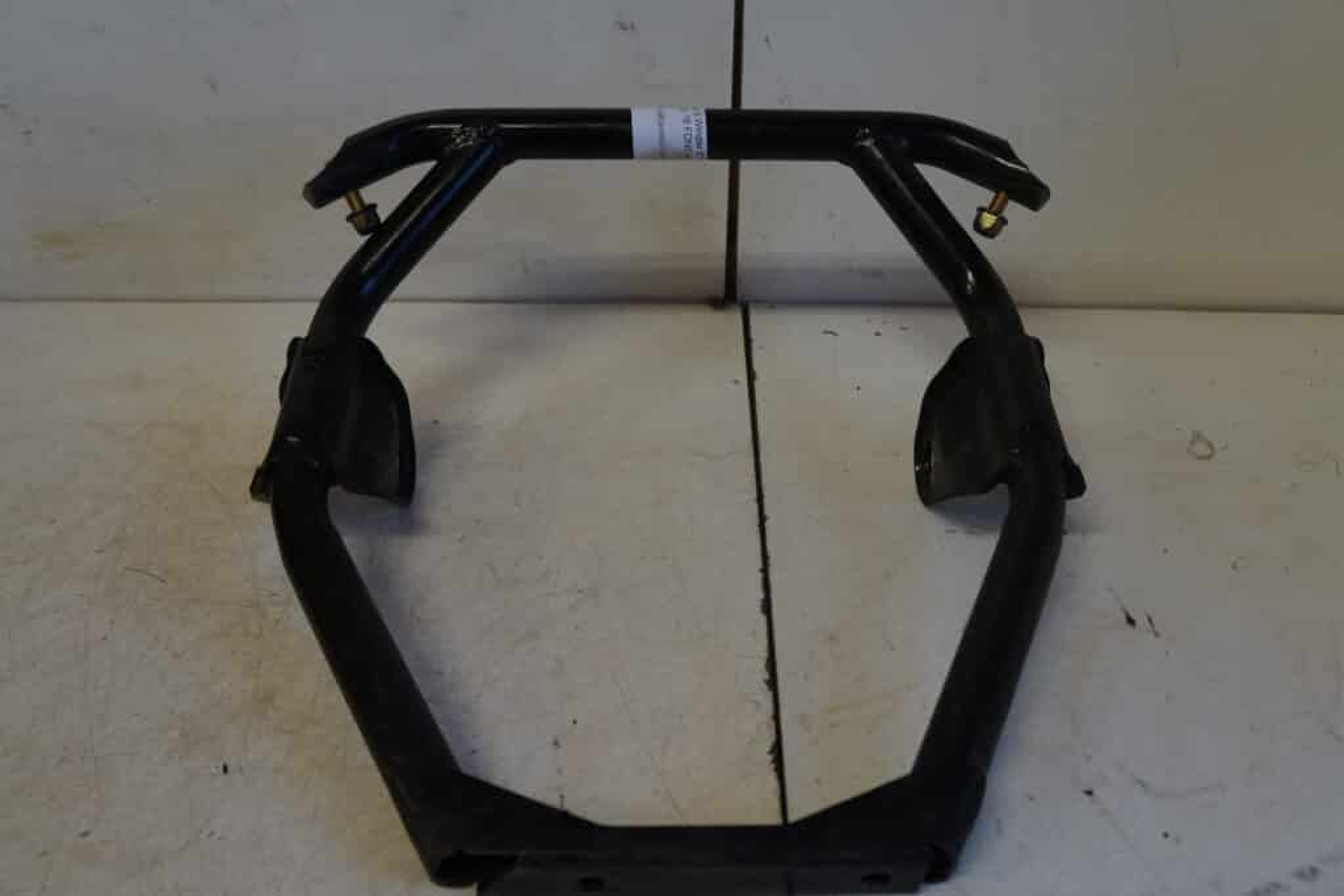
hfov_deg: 61.9
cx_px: 672
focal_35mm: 30
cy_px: 448
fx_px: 1120
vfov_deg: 43.6
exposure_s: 1/60
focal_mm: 20
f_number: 4
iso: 500
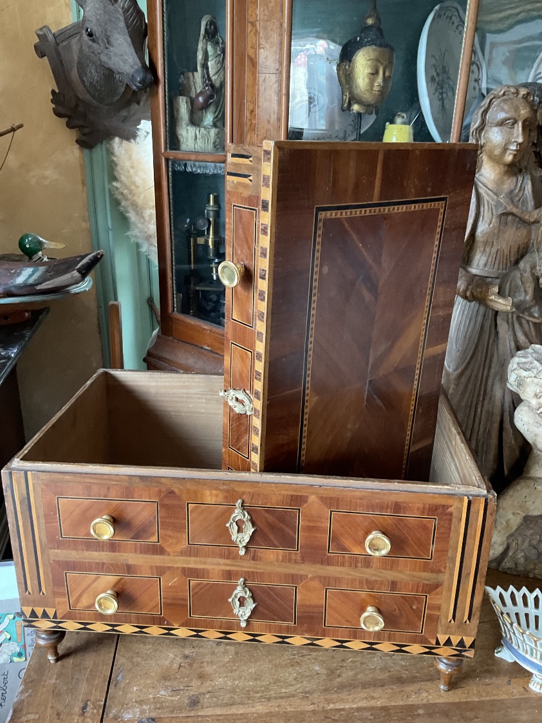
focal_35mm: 31
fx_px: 647
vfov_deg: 58.3
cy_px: 379
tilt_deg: -21.2
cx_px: 263
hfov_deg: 45.4
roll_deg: -1.7
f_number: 1.8
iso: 160
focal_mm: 3
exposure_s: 1/60
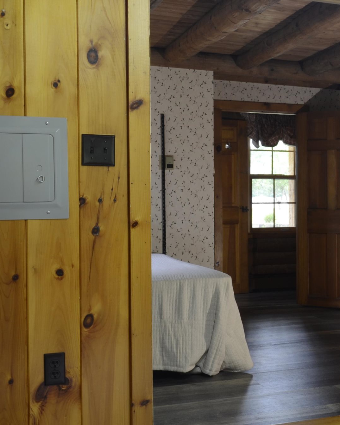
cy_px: 207
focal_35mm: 58
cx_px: 374
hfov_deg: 24.5
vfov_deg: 32.5
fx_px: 729
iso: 100
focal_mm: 18
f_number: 8
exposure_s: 2
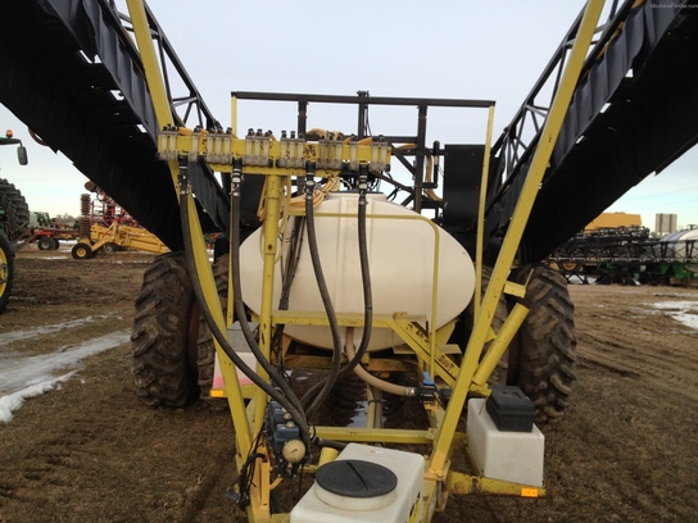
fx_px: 706
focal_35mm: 35
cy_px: 262
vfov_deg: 40.7
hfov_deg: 52.6
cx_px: 349
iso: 50
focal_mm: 4.28
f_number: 2.4
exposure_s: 1/386
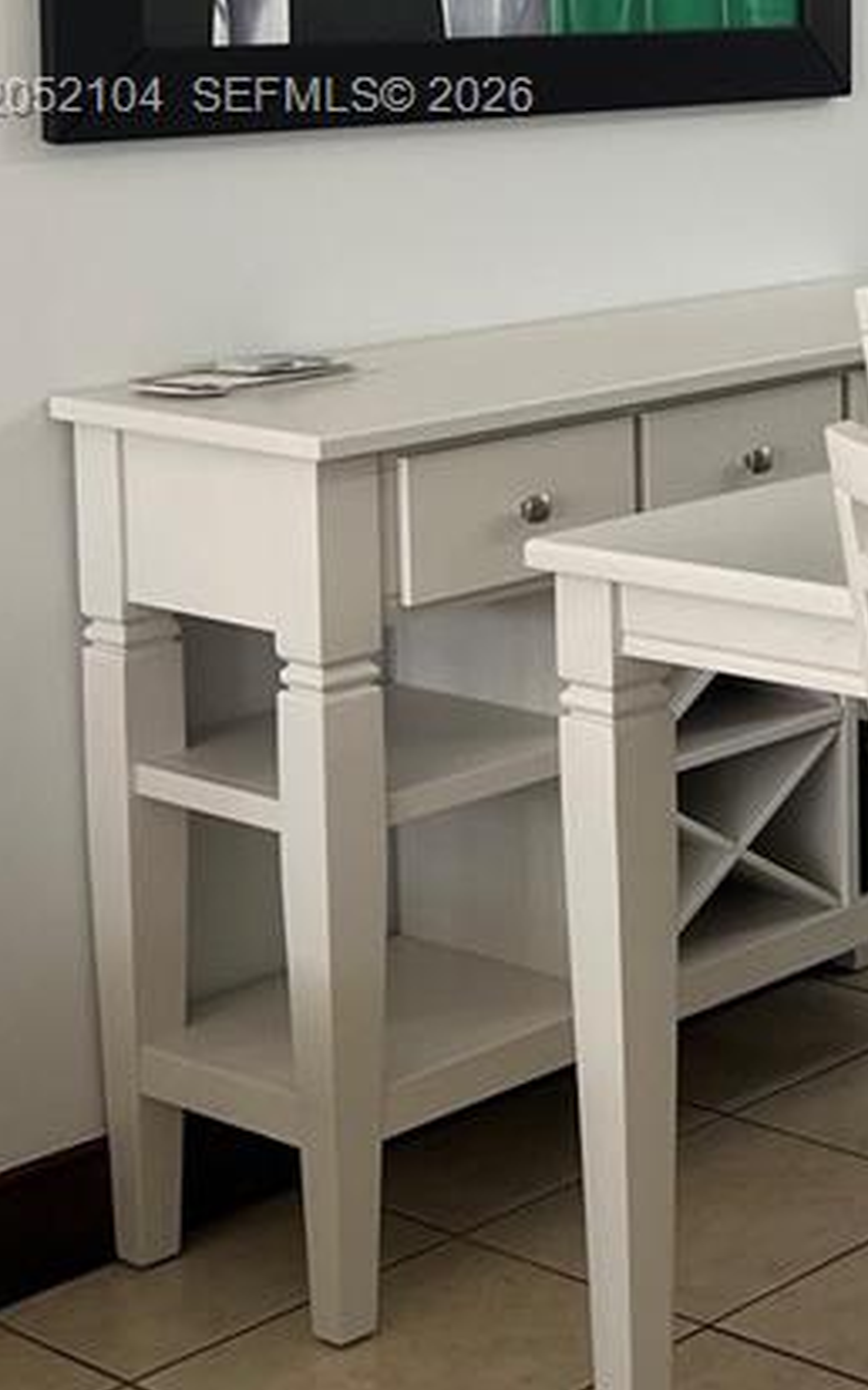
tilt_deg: -4.0
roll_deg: +0.4
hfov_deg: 14.8
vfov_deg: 25.0
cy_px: 101
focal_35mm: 80
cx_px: 1426
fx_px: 3029
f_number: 1.6
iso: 80
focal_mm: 5.1
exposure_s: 1/60
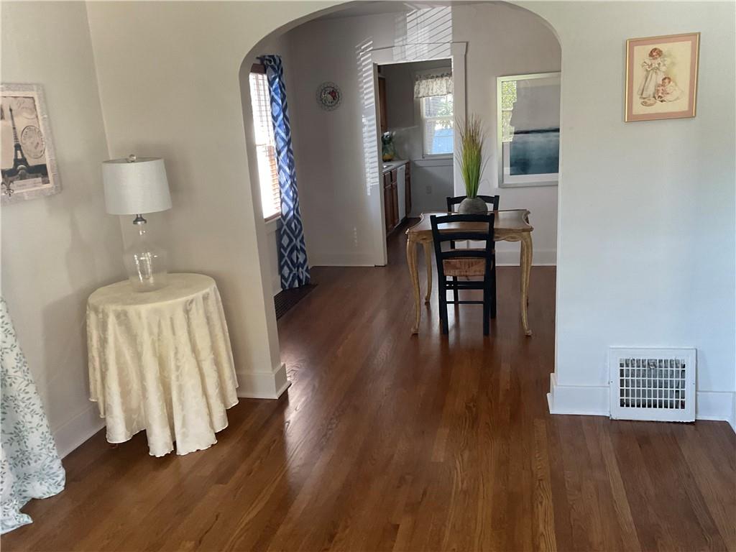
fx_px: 617
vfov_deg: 48.2
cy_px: 276
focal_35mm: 29
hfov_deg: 61.7
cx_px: 368
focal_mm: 3
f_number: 1.8
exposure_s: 1/60
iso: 125
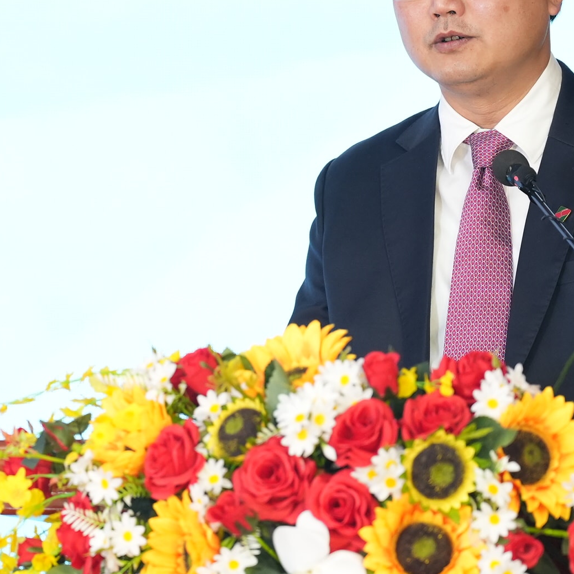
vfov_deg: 3.9
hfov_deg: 3.9
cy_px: 136
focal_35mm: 450
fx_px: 8442
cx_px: 81
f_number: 2.8
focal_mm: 157
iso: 1250
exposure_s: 1/160
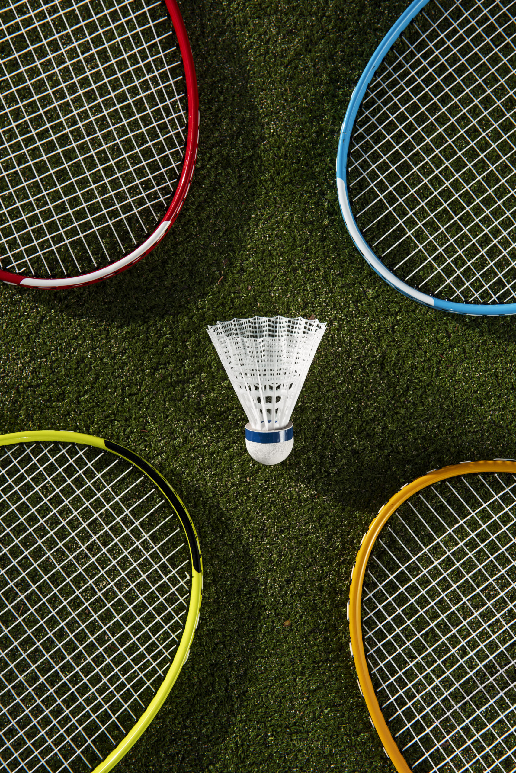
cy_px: 386
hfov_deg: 24.2
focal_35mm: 56
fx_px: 1203
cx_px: 258
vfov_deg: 35.6
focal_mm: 56
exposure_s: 1/400
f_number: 8
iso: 200
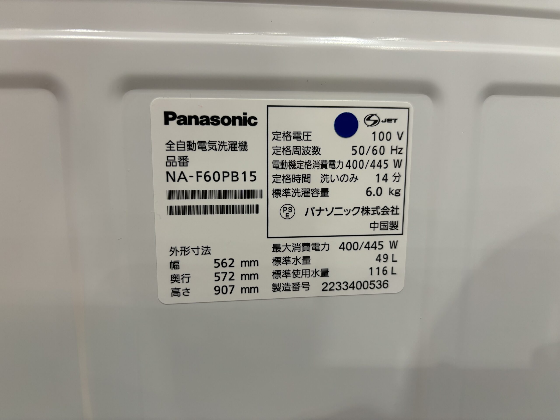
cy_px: 210
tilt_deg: -9.1
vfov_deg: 53.1
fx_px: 421
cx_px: 280
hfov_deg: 67.3
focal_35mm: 26
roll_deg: -1.1
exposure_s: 1/50
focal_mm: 5.96
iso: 80
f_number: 1.6
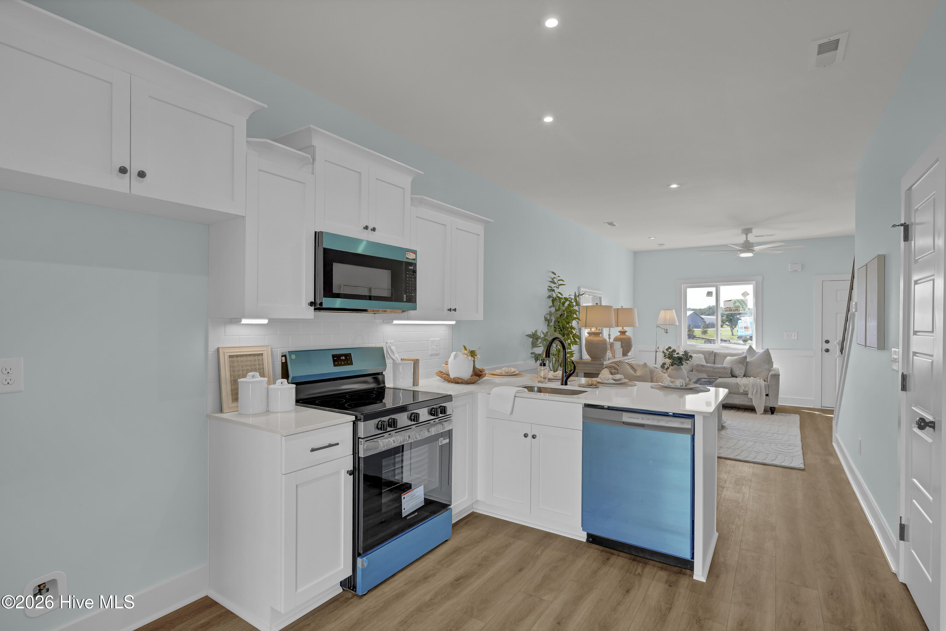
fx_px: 447
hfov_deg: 93.3
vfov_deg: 70.4
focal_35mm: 17
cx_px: 473
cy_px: 316
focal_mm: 17
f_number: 8
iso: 100
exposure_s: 1/4
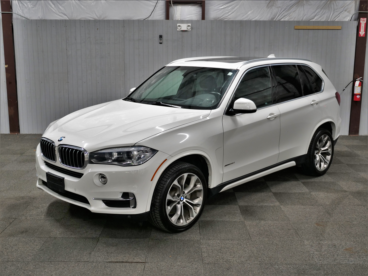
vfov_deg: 34.3
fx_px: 446
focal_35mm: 42
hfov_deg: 44.8
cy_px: 138
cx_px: 184
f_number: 2.8
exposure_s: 1/60
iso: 320
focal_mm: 21
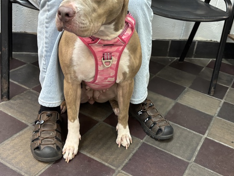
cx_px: 129
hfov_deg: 42.9
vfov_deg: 32.8
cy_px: 70
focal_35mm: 44
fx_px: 297
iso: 320
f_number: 1.6
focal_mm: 5.96
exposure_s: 1/60
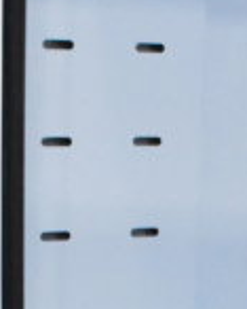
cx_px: 467
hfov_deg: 9.2
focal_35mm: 159
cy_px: 401
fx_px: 1451
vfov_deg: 11.8
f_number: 7.1
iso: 6400
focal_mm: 18
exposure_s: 1/200
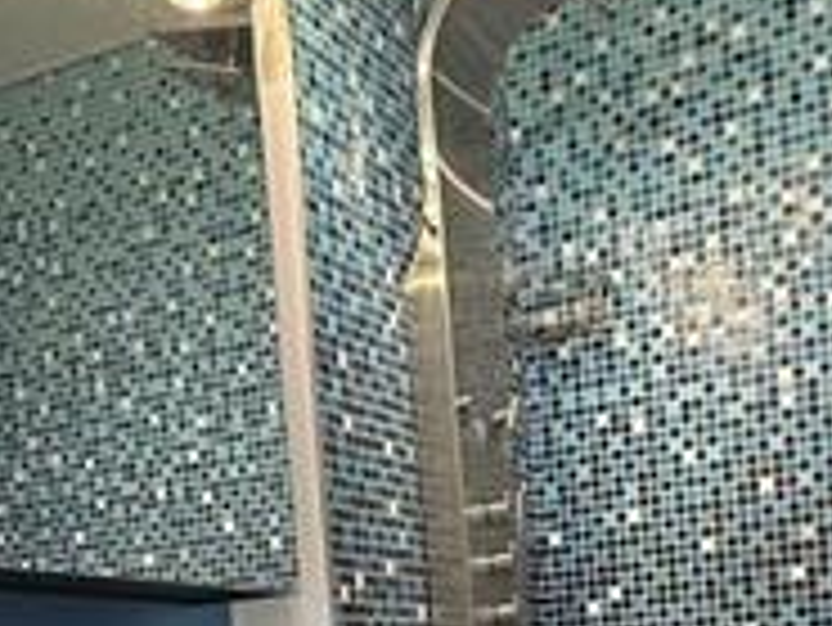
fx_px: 1395
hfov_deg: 33.1
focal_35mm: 58
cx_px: 490
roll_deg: +4.4
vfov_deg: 22.7
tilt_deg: -2.3
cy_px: 797
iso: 250
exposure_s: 1/120
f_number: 2.2
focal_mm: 2.22
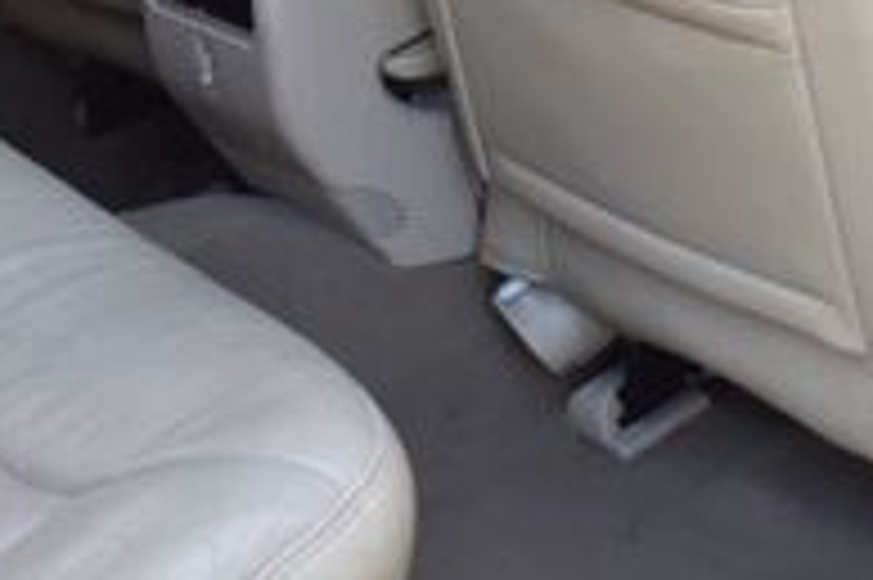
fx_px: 2641
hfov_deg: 18.6
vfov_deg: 12.1
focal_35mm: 109
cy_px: -247
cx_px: 680
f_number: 8
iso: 400
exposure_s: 1/50
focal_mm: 22
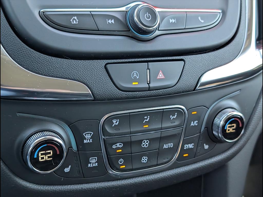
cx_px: 132
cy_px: 98
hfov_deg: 38.9
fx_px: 372
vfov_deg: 29.7
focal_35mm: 49
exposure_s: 1/588
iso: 518
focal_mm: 6.9
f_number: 1.68
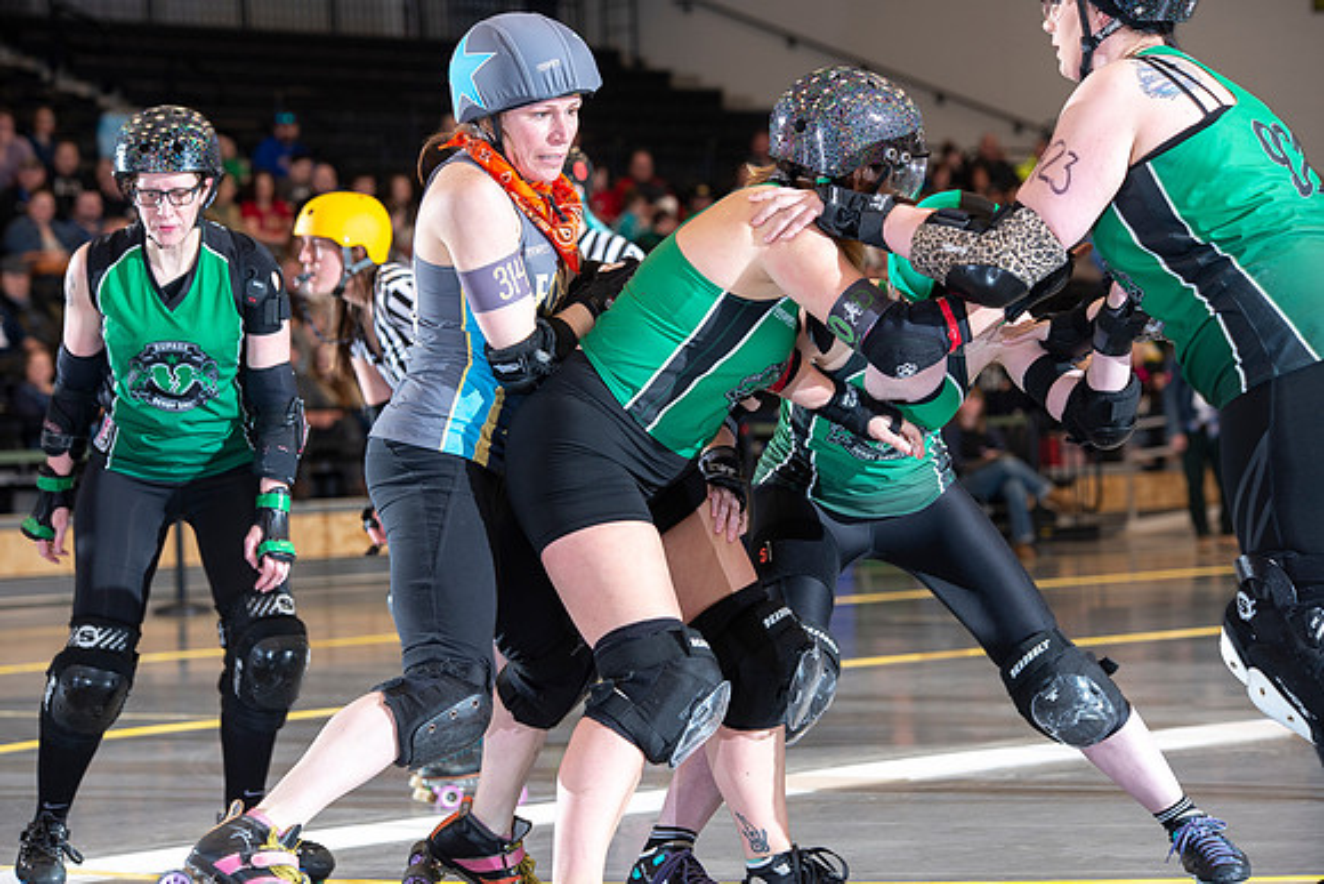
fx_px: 4488
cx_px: 662
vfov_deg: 11.2
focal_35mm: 122
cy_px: 442
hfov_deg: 16.8
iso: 640
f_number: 5.6
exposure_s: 1/160
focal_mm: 122
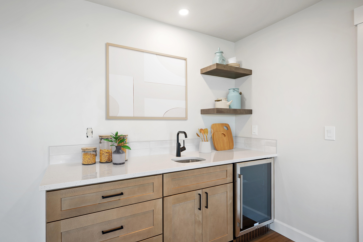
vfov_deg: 64.6
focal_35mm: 19
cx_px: 177
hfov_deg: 86.9
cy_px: 122
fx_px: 192
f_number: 8
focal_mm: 18
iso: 100
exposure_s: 1/2
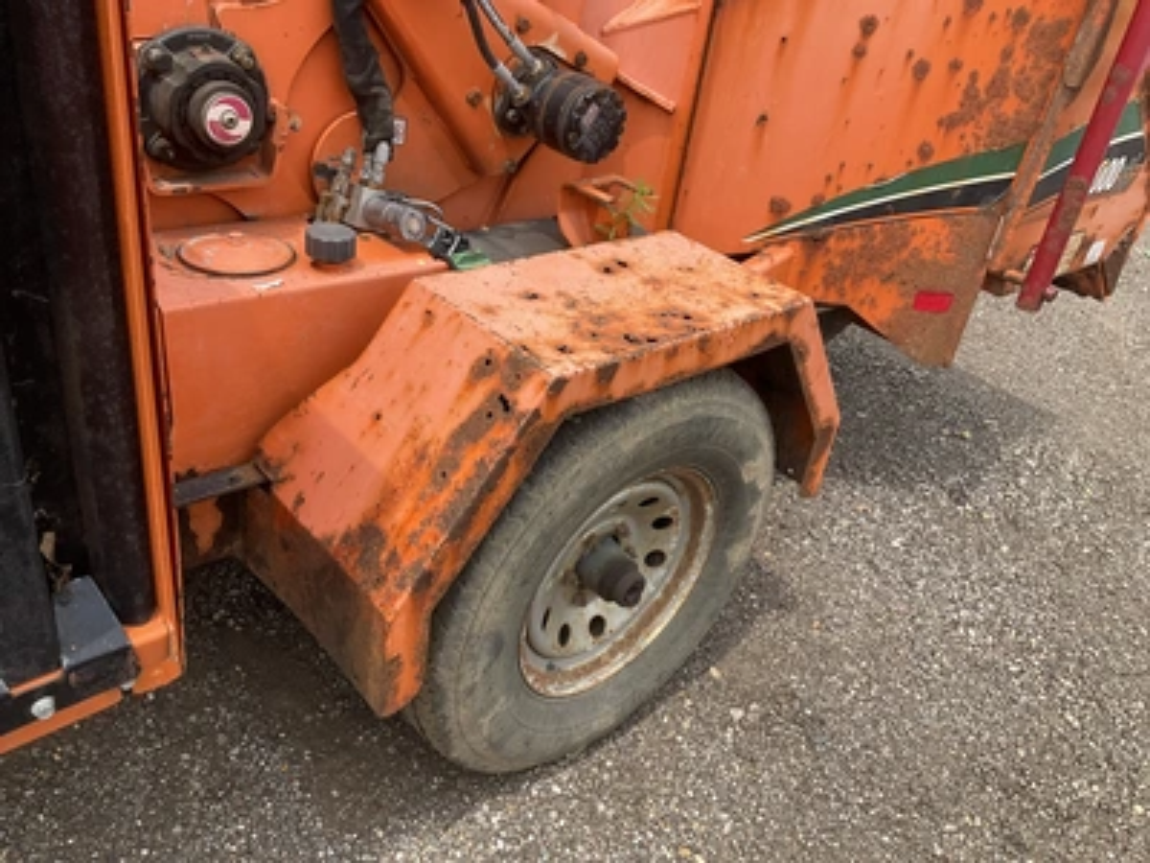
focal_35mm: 29
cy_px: 432
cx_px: 575
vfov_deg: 48.2
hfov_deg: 61.7
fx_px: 963
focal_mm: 3
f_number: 1.8
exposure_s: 1/804
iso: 25
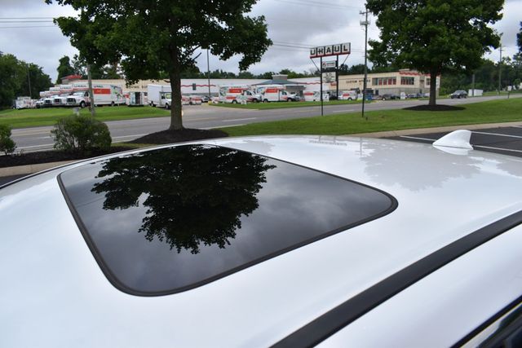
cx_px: 261
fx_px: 392
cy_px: 174
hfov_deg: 67.4
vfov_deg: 48.0
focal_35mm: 27
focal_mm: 18
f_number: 8
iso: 100
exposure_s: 1/250
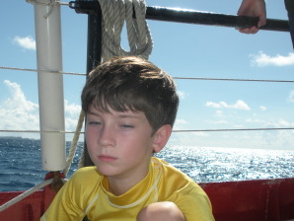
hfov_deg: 34.9
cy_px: 138
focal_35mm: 55
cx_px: 139
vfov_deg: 26.5
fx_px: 468
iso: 64
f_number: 3.5
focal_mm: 6.3
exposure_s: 1/1200
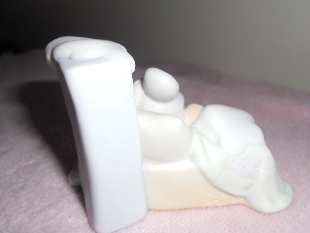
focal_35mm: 32
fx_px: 287
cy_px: 116
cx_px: 155
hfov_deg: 56.8
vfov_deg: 44.2
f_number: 8.8
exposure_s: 1/25
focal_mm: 5.8
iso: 80
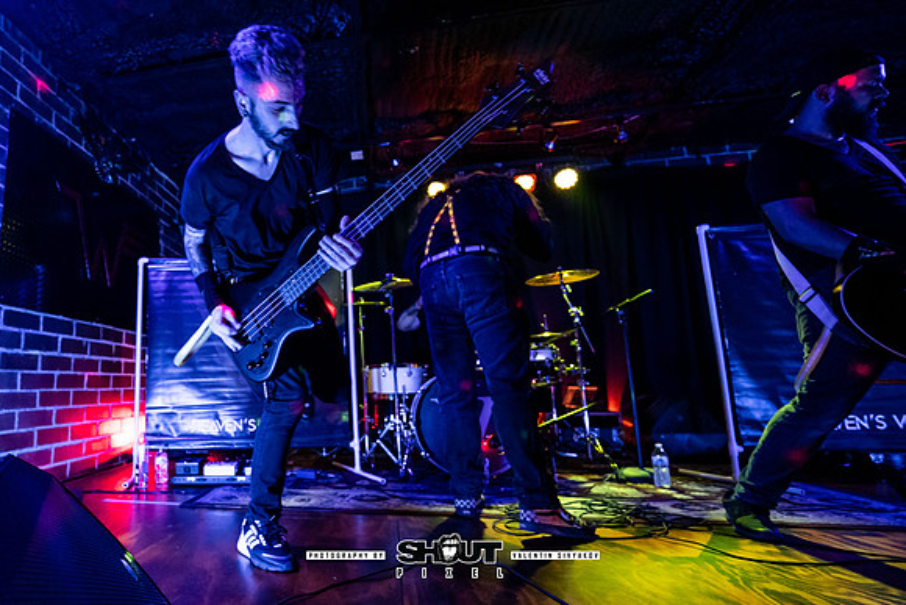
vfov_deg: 63.2
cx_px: 275
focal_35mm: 20
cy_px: 292
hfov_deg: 81.4
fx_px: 491
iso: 1000
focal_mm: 14
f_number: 2.8
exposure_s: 1/200
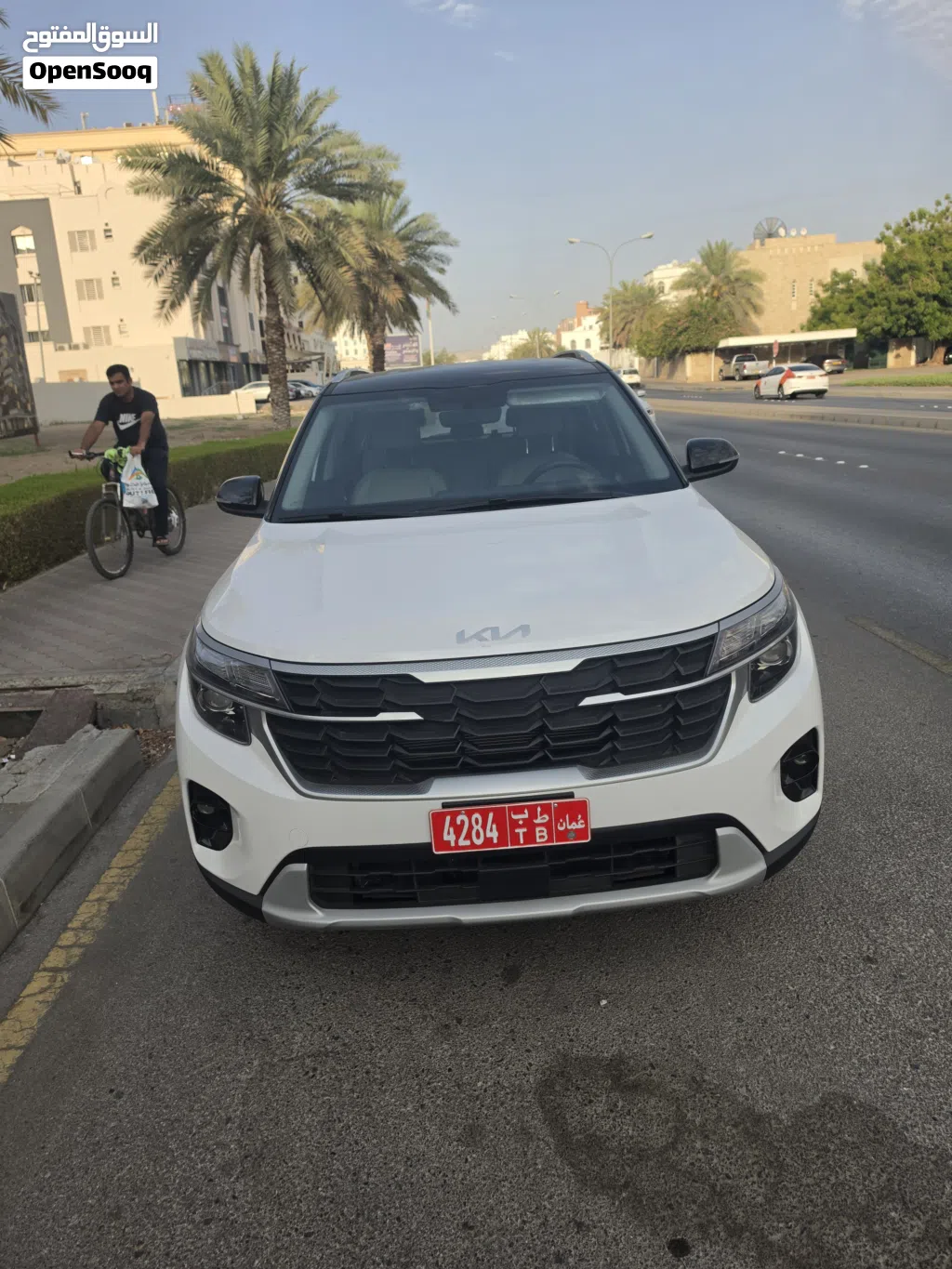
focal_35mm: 23
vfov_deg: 73.9
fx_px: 843
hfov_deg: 58.9
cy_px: 634
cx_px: 476
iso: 64
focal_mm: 6.5
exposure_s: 1/3889
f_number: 1.4
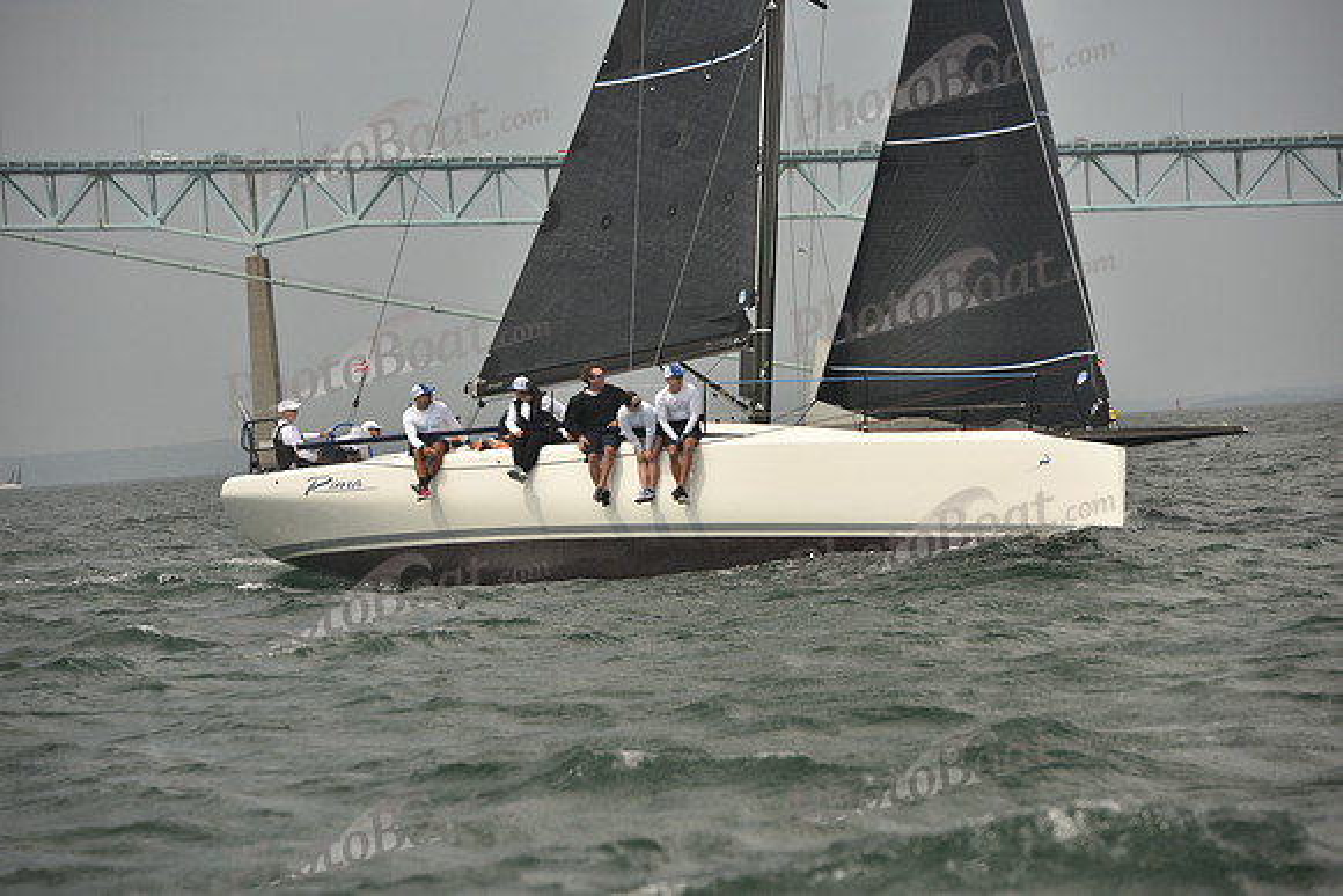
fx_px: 6716
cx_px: 672
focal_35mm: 180
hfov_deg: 11.4
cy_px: 448
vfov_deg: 7.6
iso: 250
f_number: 6.3
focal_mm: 180
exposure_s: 1/640
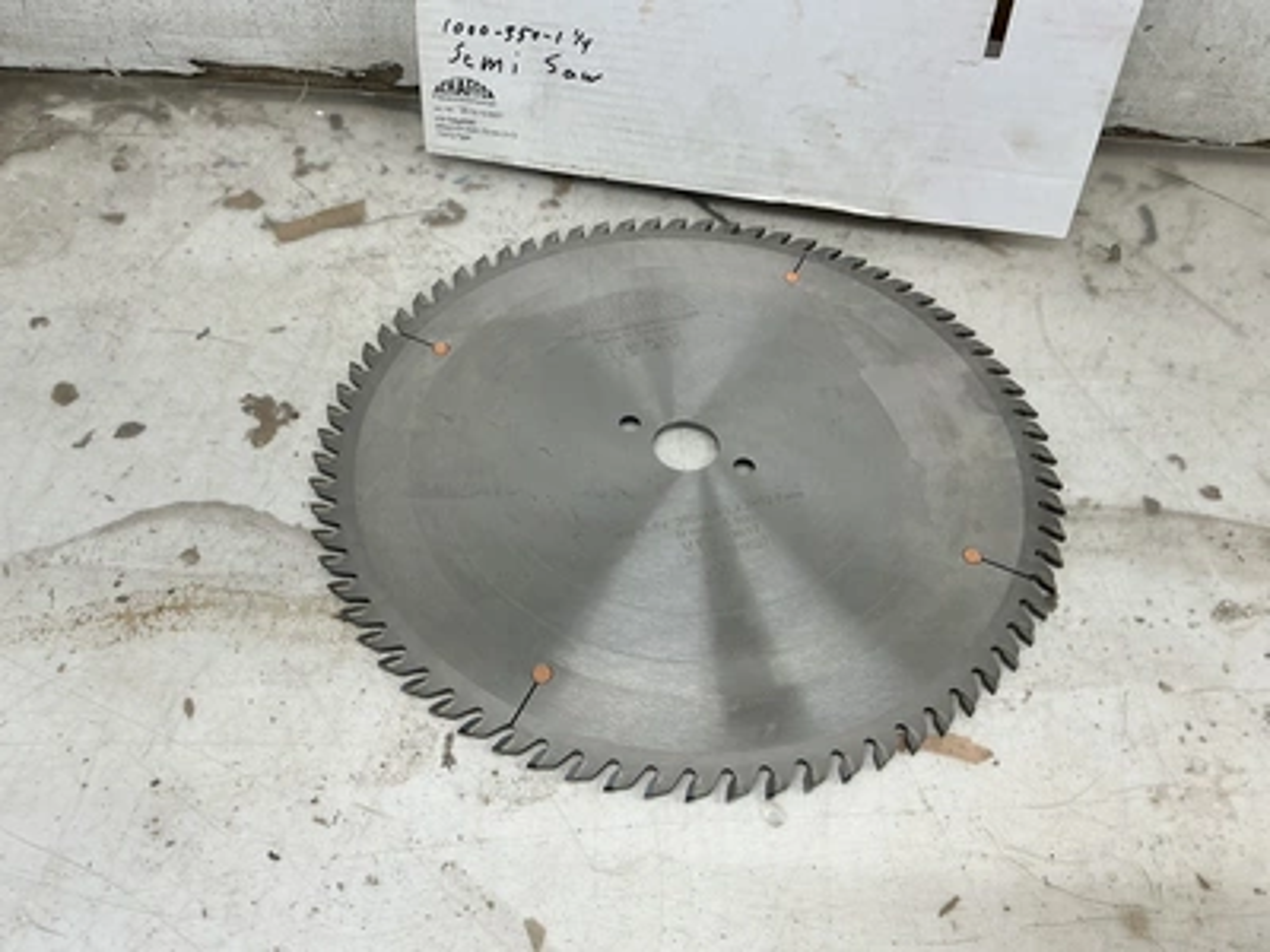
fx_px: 1027
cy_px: 476
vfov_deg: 49.7
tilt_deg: -51.4
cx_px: 635
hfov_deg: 63.4
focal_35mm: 28
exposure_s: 1/120
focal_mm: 3
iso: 40
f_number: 1.8
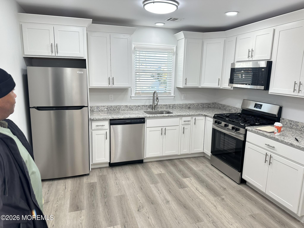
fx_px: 211
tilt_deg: -11.1
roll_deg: -0.9
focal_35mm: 24
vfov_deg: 56.8
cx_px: 152
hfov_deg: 71.6
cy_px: 114
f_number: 1.78
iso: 80
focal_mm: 6.86
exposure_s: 1/170
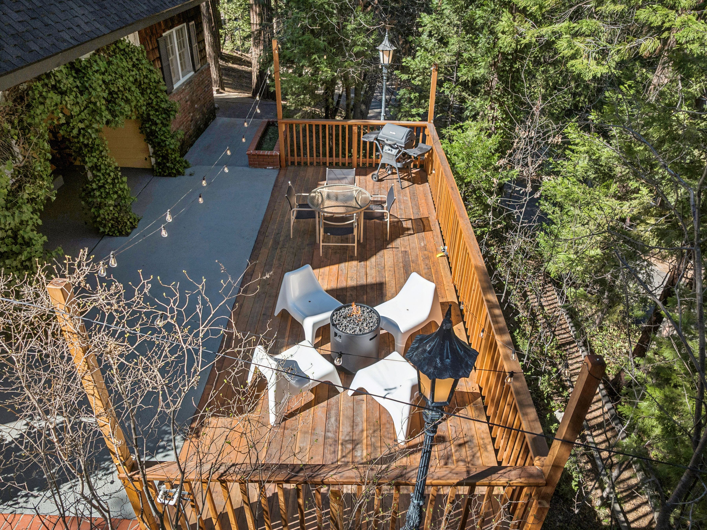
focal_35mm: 24
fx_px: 490
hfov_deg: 71.6
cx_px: 354
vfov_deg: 56.8
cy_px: 265
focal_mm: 12.3
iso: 100
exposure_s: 1/30
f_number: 2.8
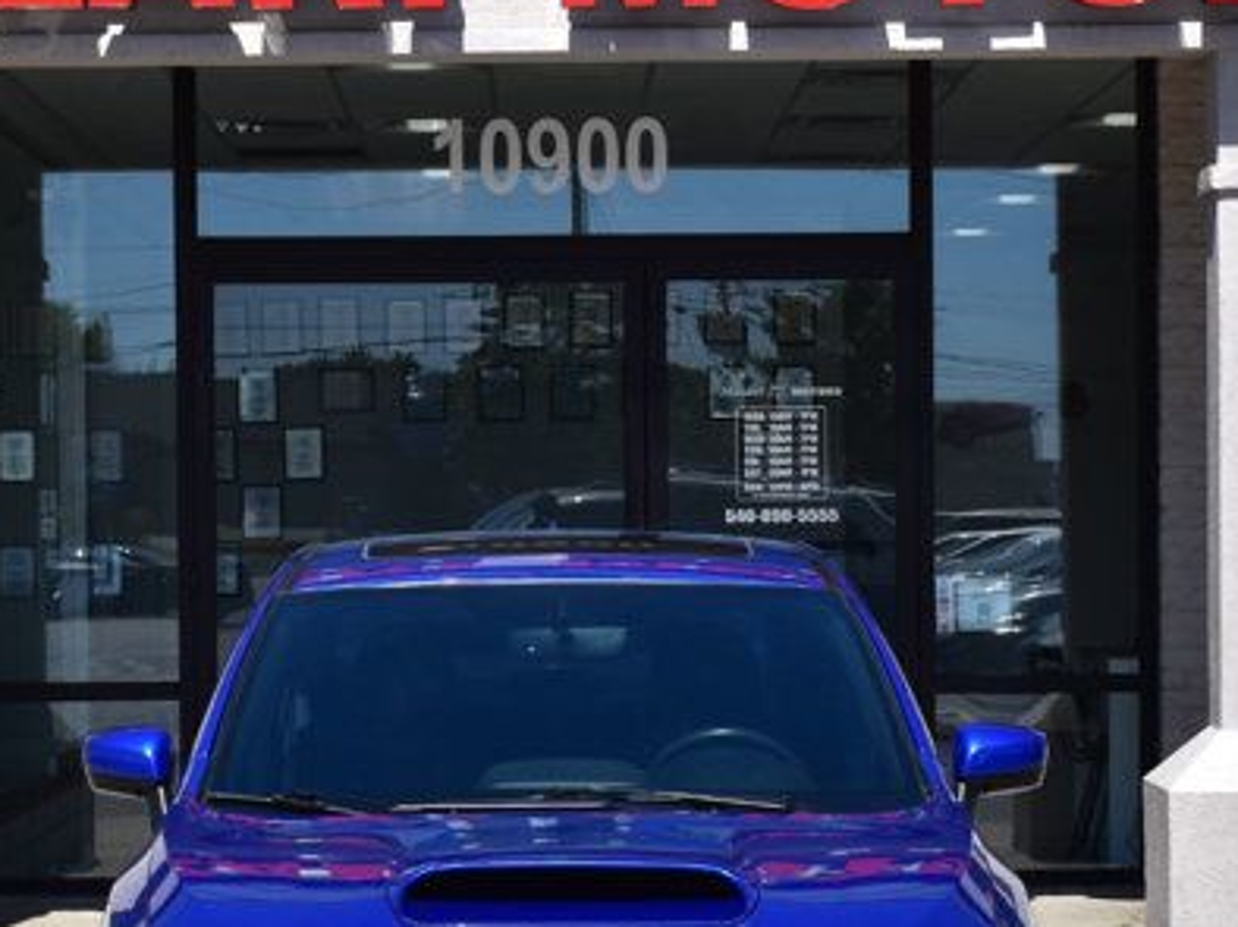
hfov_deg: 16.9
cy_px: 679
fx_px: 4155
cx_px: 594
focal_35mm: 116
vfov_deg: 12.7
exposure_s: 1/500
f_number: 11
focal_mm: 31
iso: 320
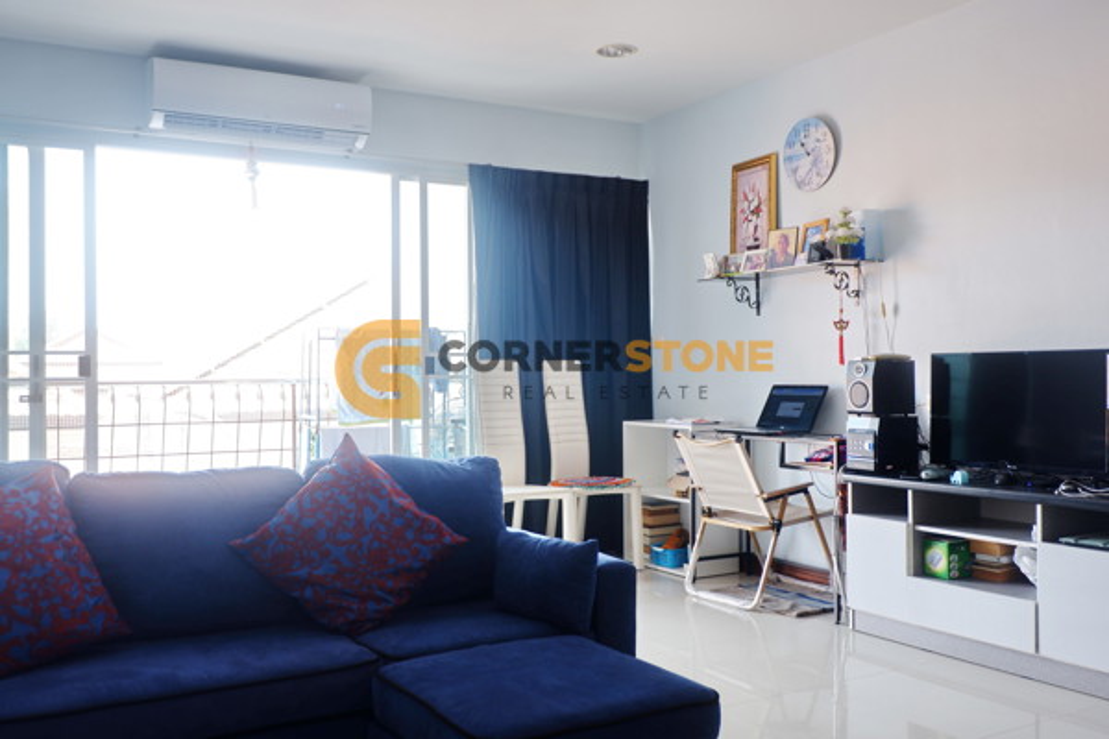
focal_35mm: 33
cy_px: 370
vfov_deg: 40.0
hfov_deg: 57.2
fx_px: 1017
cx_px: 554
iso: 200
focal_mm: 22.2
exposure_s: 1/85
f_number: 4
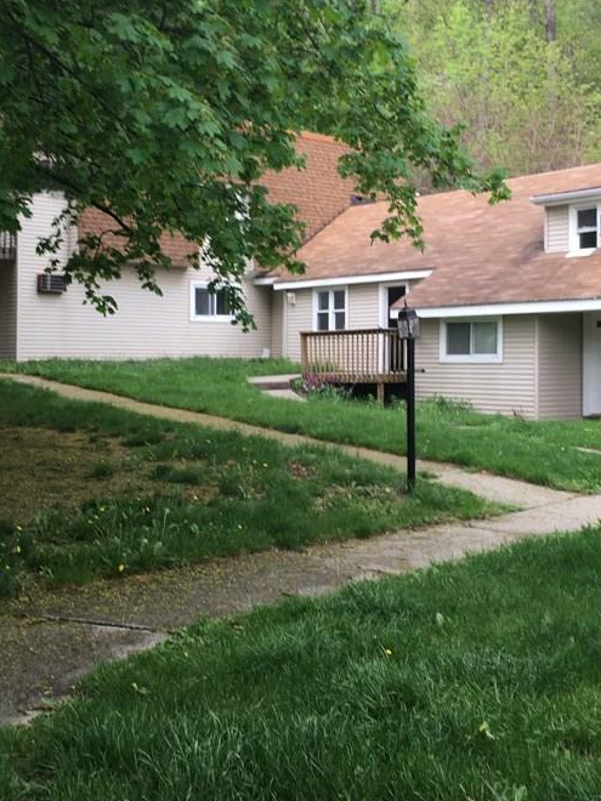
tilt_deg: -1.0
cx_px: 325
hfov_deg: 32.2
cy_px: 343
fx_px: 1042
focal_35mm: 45
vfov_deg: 42.0
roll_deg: +0.1
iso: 40
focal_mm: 4.15
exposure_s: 1/120
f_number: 2.2
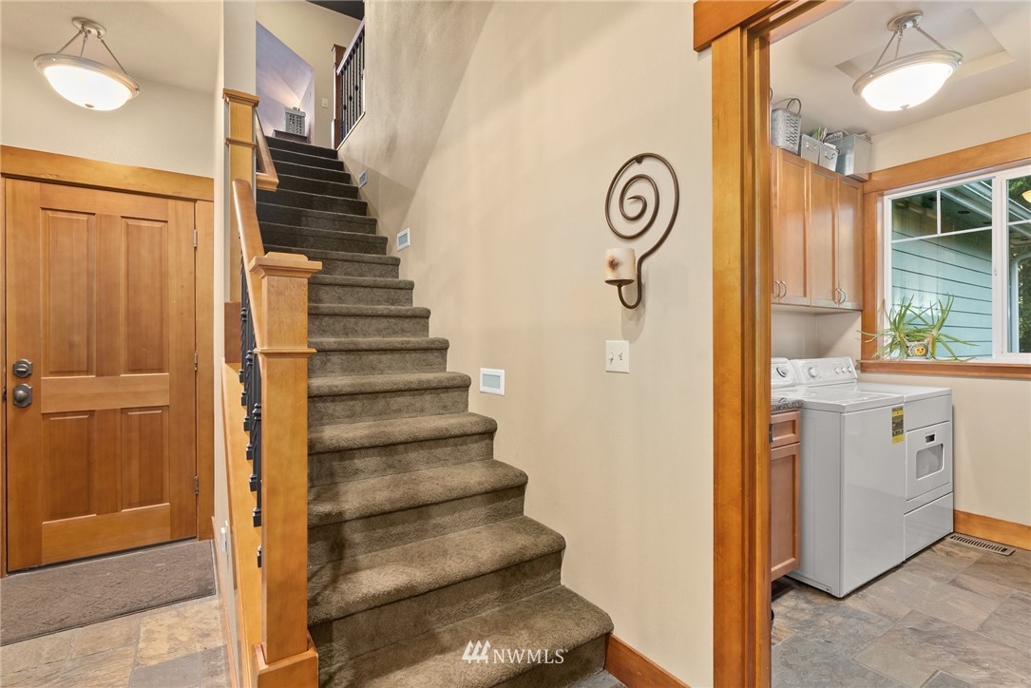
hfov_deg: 93.3
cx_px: 516
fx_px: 487
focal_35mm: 17
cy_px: 344
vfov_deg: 70.5
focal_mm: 17
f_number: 8
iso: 500
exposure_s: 3.2
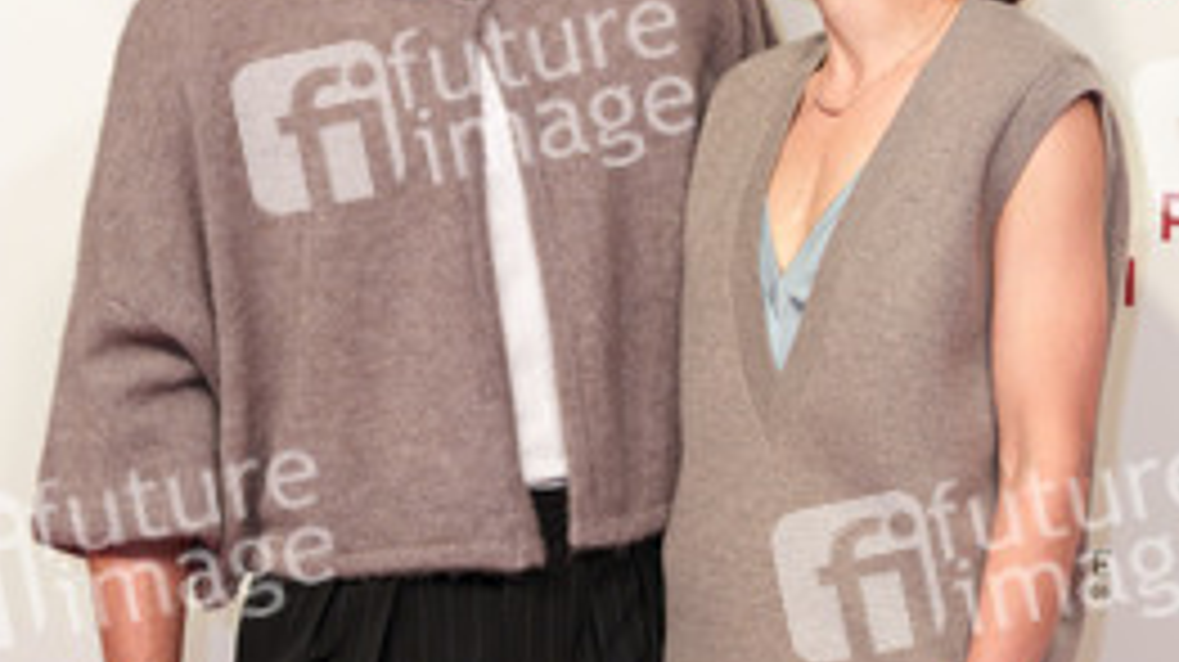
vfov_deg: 10.8
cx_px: 594
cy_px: 333
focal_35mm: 112
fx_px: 3499
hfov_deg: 19.1
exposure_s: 1/250
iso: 320
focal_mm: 70
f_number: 3.2
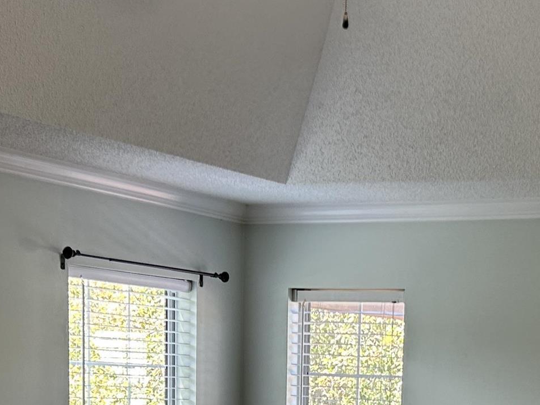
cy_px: 582
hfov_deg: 23.1
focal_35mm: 84
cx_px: 386
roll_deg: -2.0
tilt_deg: -8.5
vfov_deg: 16.3
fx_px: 1310
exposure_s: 1/120
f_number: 1.5
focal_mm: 5.7
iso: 64
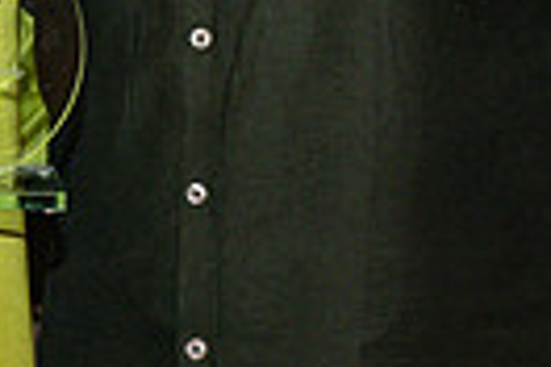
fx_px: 3260
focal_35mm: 213
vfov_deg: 6.2
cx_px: -138
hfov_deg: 9.5
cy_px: -440
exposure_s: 1/125
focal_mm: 39
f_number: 4
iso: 500
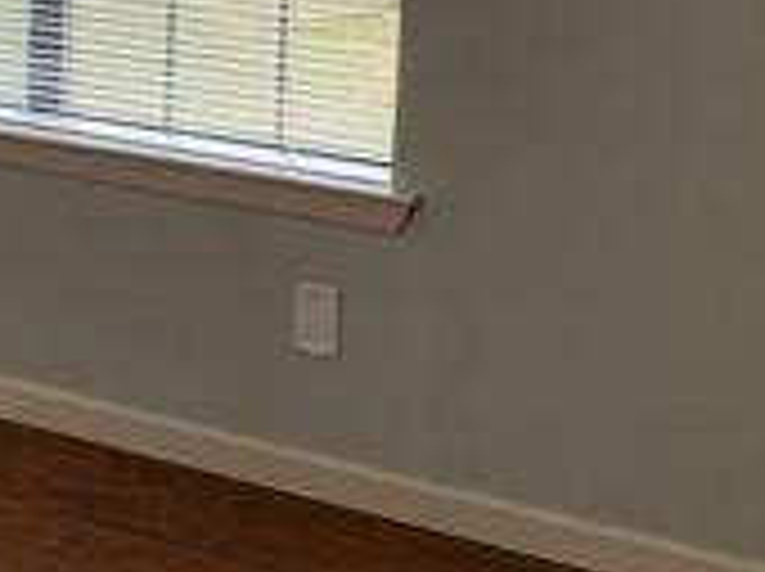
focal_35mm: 98
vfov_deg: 14.6
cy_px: -108
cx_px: -266
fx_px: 2163
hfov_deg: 18.5
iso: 50
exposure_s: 1/120
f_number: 1.6
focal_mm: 4.2
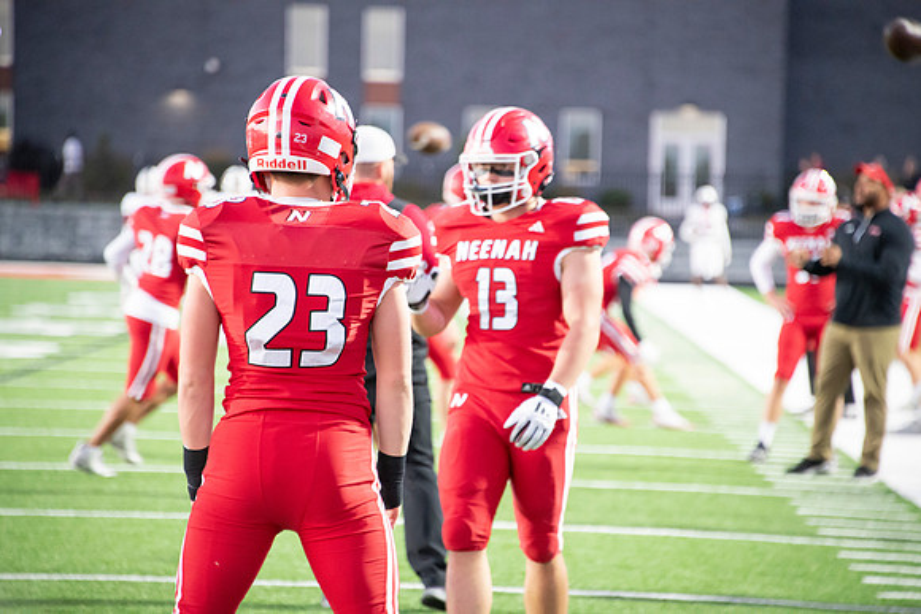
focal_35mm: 300
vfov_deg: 4.6
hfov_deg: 6.9
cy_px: 307
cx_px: 460
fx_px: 7676
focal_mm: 300
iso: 8000
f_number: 5.6
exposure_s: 1/160
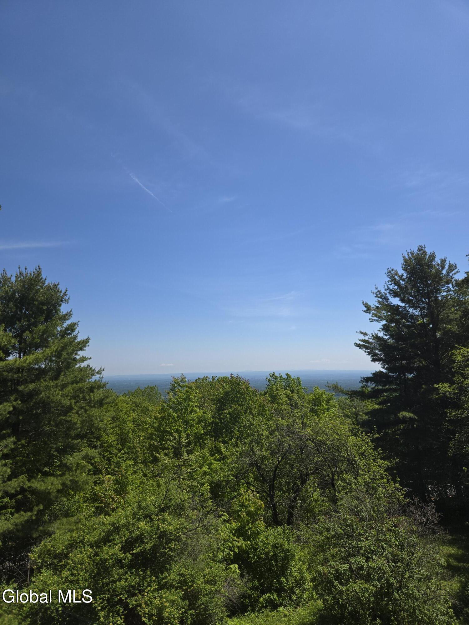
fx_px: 415
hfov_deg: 58.9
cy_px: 312
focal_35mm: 23
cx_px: 234
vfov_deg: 73.9
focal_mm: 5.4
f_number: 1.8
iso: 25
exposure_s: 1/1400
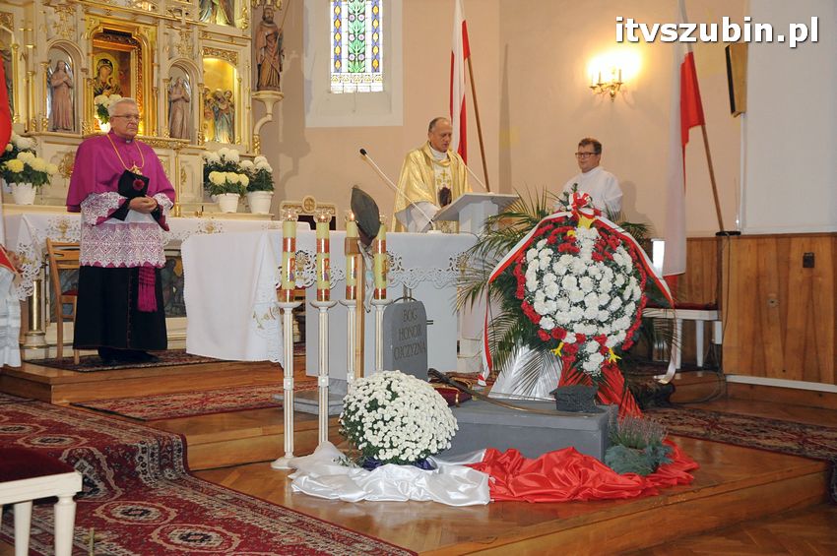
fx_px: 1045
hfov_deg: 43.6
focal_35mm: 45
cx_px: 418
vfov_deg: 29.8
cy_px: 278
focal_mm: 30
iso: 1600
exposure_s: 1/60
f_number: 5
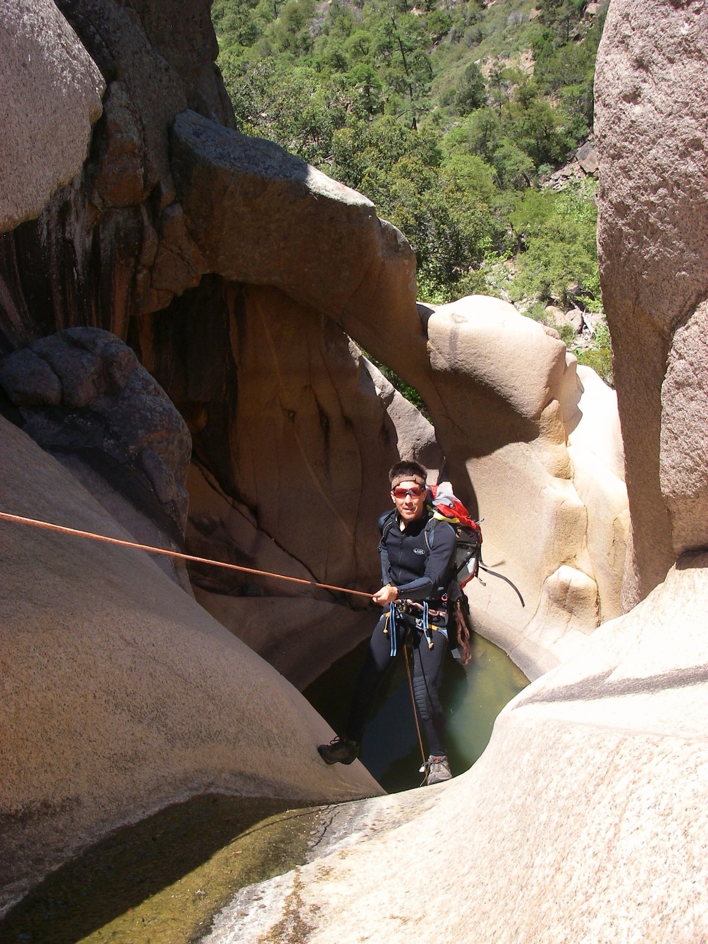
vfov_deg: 49.0
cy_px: 472
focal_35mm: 38
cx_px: 354
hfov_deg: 37.7
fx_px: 1037
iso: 64
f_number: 6.6
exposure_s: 1/125
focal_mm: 6.3
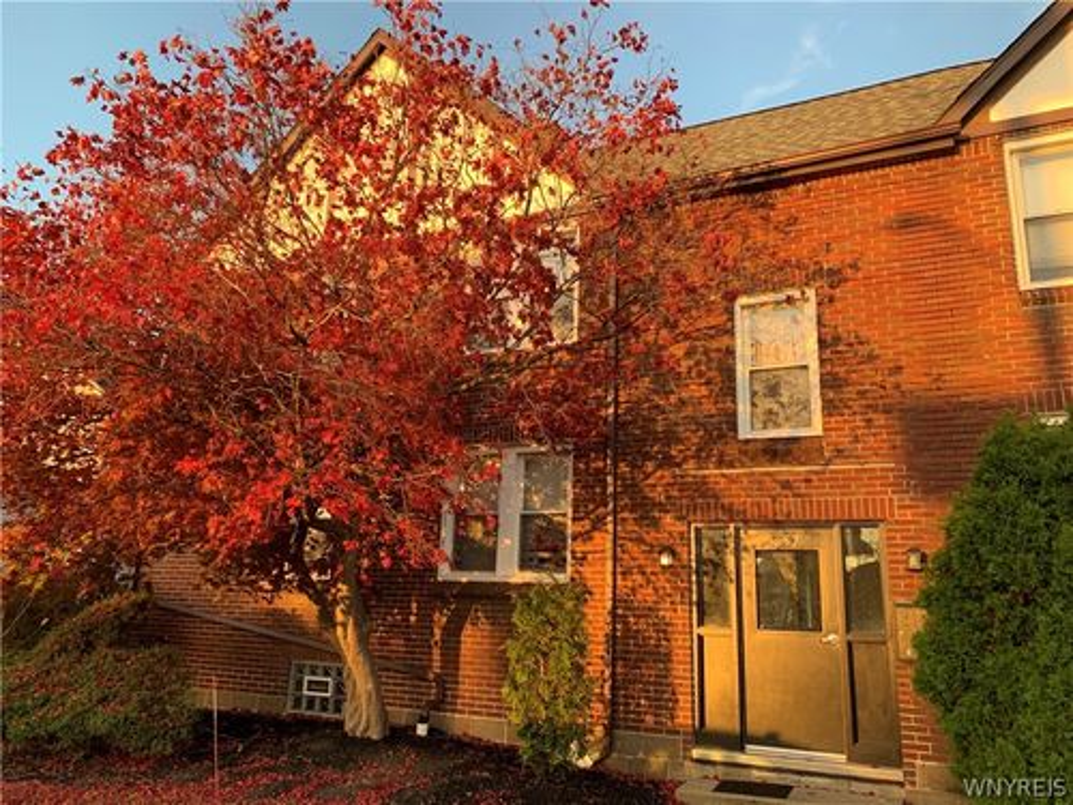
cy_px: 402
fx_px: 806
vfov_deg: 53.1
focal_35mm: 26
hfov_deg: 67.3
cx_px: 536
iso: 25
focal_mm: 4.25
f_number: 1.8
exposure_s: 1/125
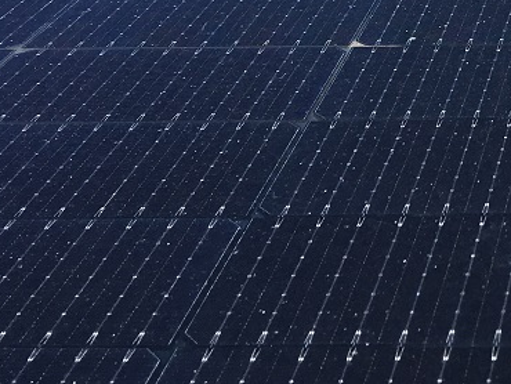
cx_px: 657
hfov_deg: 19.3
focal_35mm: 94
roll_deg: +0.6
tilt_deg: +0.4
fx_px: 1389
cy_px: -207
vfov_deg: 14.6
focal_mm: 4.15
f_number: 2.2
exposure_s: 1/746
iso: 25
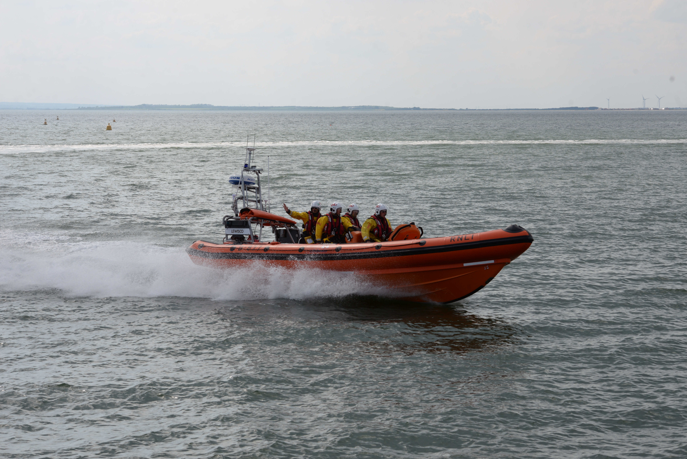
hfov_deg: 20.4
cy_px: 230
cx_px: 344
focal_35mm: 100
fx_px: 1909
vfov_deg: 13.7
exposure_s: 1/1250
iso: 400
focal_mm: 100
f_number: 9
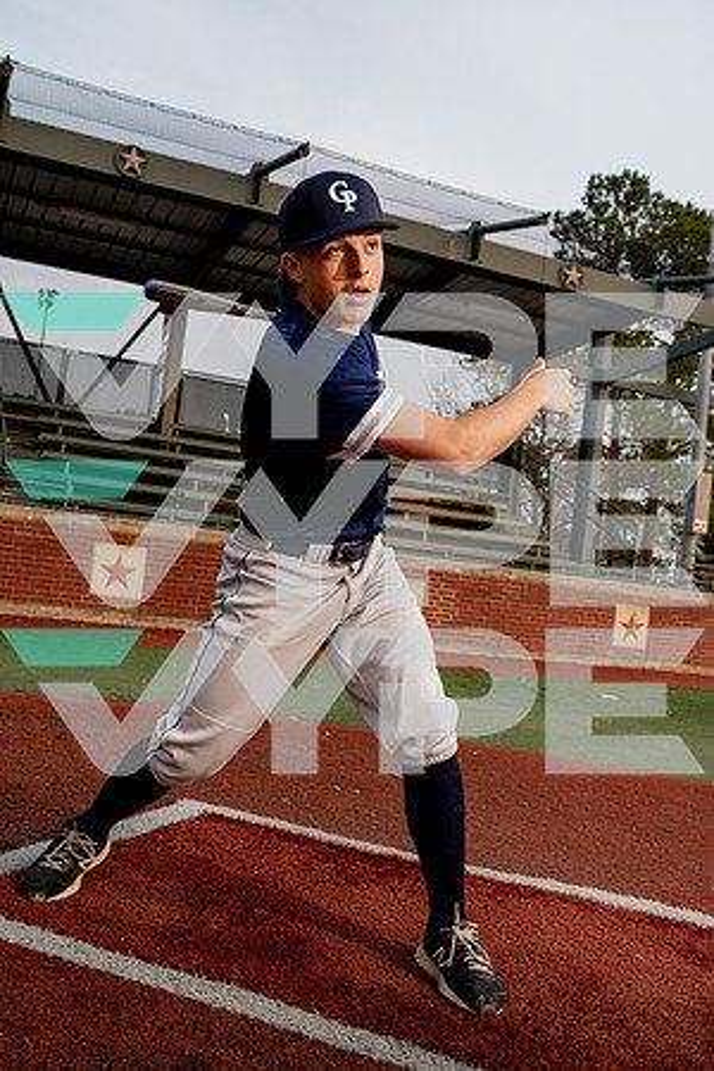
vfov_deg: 54.4
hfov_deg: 37.9
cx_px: 357
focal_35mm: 35
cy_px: 536
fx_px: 1041
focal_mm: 35
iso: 250
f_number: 5.6
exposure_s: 1/250
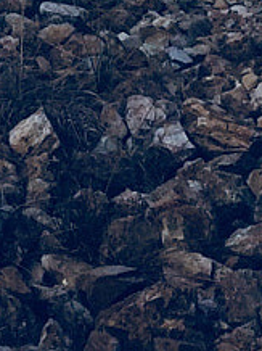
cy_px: -435
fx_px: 2154
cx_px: -278
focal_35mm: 213
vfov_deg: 8.6
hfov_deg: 6.7
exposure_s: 1/977
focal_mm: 4.15
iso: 32
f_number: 2.2
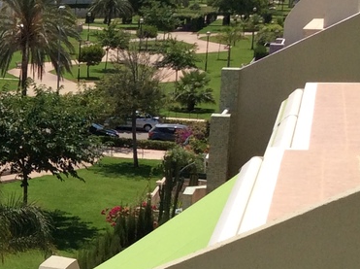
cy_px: 163
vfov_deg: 12.9
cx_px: -166
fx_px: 1184
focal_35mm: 114
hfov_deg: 16.0
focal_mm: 3.3
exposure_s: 1/2045
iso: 32
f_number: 2.4
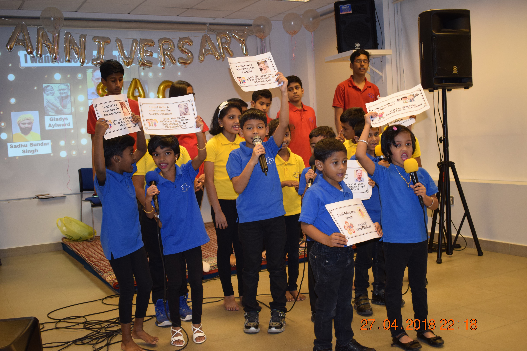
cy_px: 176
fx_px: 593
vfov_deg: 33.0
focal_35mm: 40
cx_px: 264
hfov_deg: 47.9
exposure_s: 1/60
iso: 1000
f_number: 4
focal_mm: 27
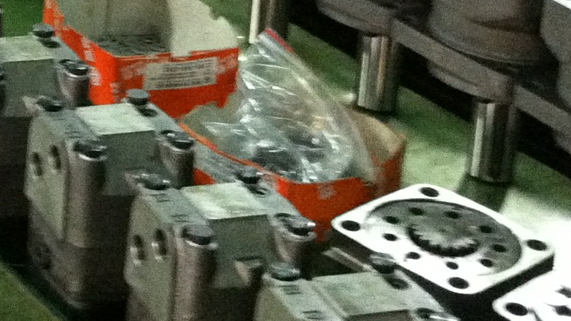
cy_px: -368
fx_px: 1908
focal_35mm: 126
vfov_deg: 9.0
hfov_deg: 15.9
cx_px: -233
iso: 500
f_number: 2.8
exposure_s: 1/15
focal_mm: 3.85
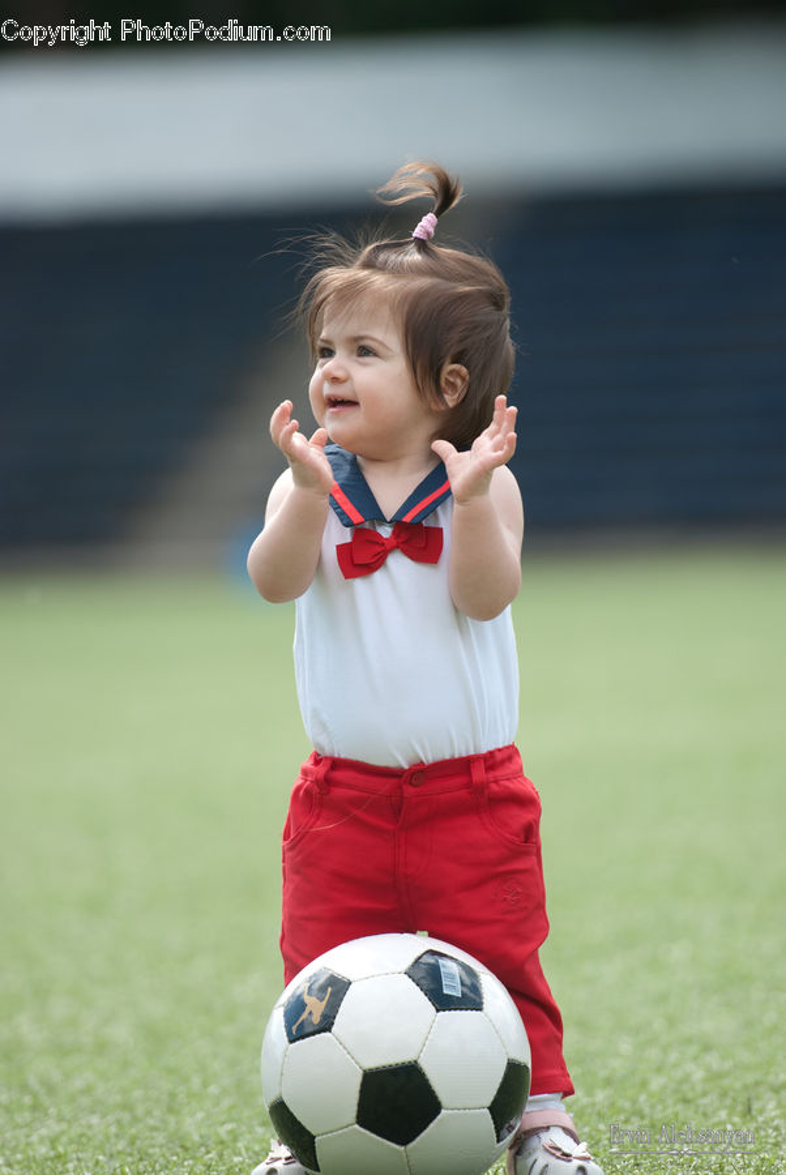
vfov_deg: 6.9
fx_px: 9802
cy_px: 588
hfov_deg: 4.6
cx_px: 393
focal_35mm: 300
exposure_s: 1/800
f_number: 2.8
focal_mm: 200
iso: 200
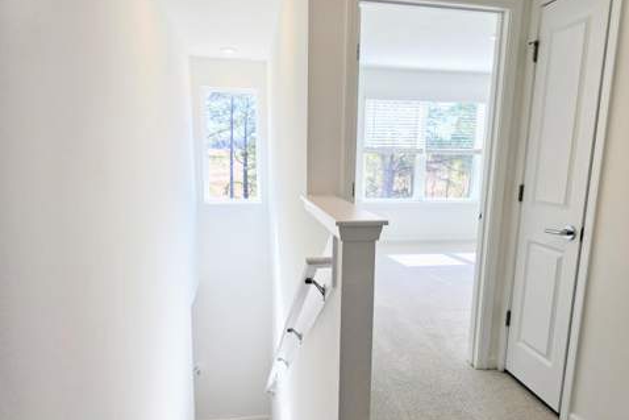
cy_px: 227
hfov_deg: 73.7
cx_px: 314
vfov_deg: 53.1
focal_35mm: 24
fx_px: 419
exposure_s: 1/179
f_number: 1.7
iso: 12
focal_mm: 6.3
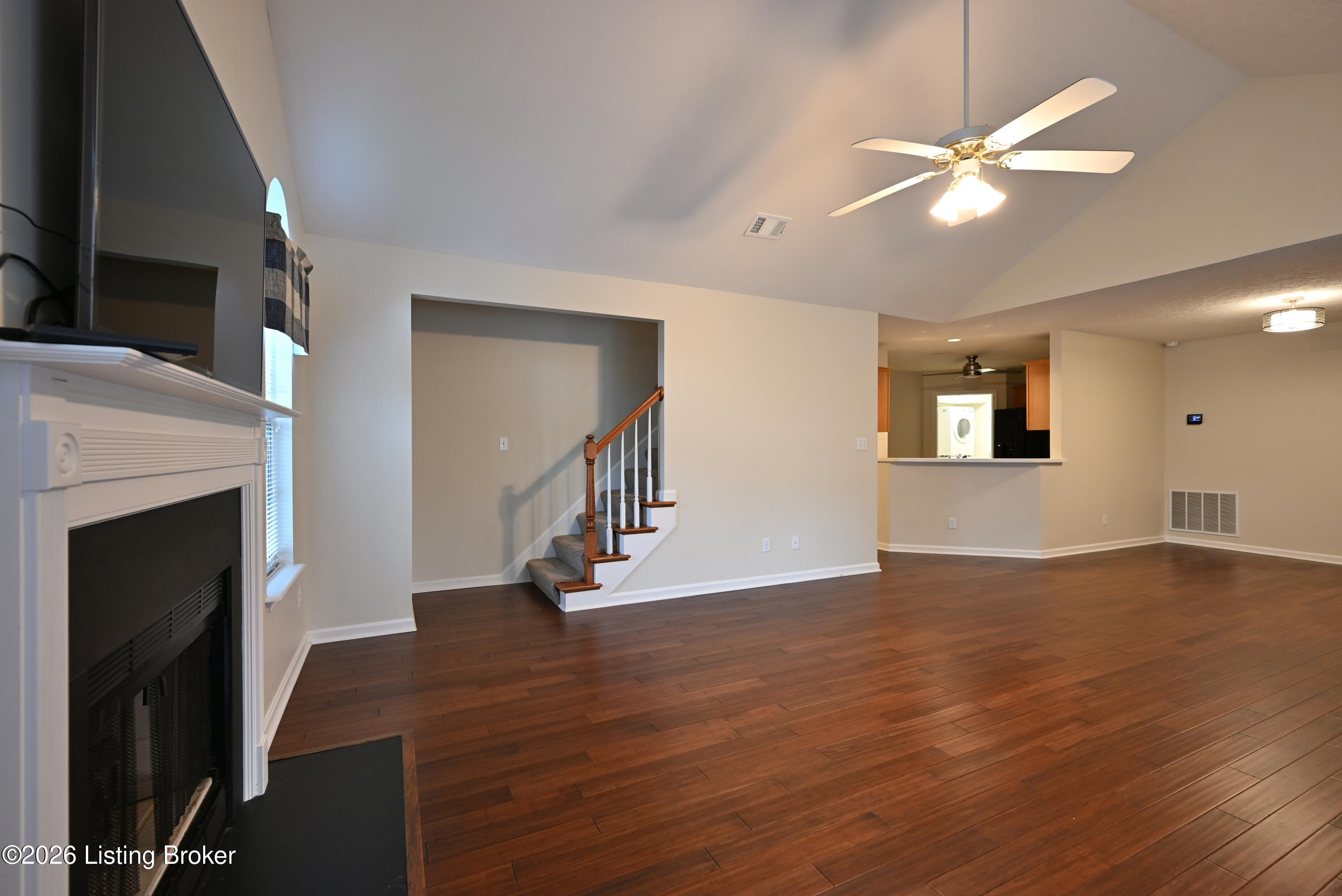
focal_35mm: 16
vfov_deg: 75.6
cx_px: 671
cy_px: 448
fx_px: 578
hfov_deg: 98.5
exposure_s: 1/13
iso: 720
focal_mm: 15.5
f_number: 5
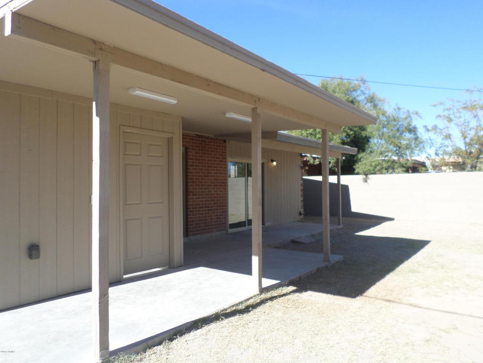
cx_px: 242
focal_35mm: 25
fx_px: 349
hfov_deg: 69.4
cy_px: 182
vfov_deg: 54.9
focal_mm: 4.5
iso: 80
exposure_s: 1/750
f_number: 2.5
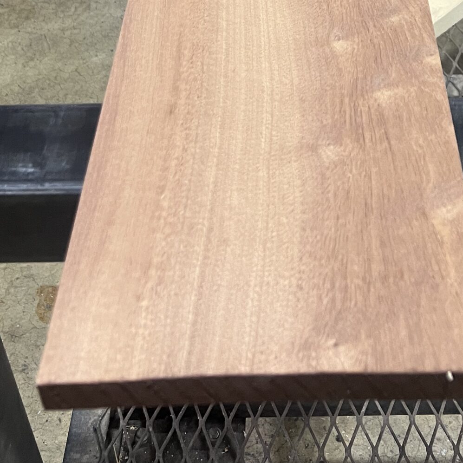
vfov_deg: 25.6
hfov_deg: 29.0
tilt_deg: -33.5
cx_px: 290
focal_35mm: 59
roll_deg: +2.5
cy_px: -111
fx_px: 893
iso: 125
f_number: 1.5
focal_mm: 5.7
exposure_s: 1/68
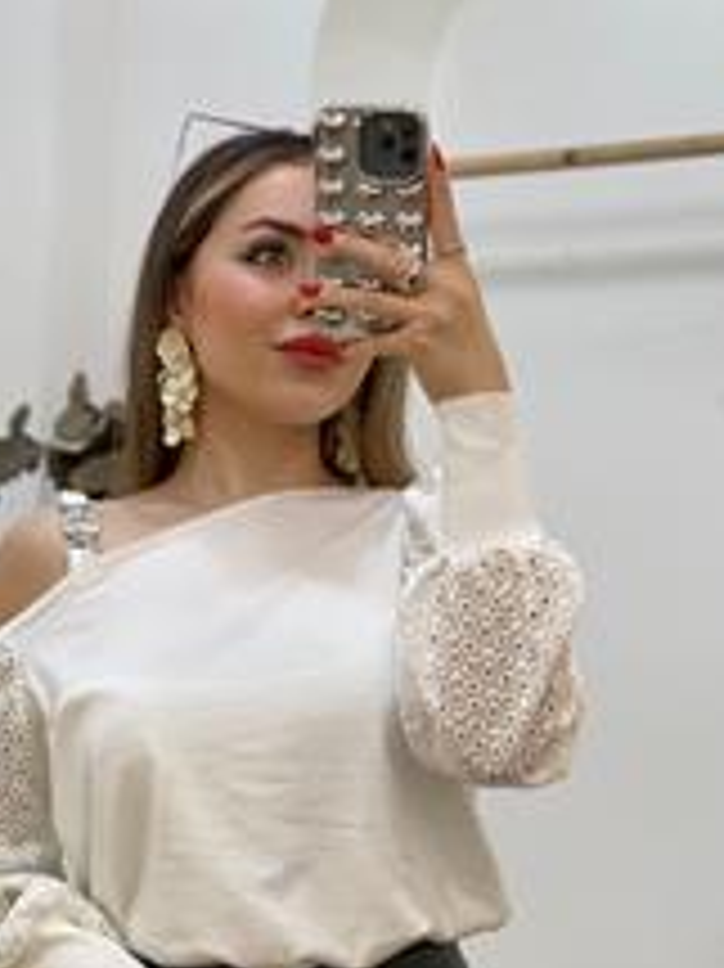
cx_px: 189
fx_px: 2791
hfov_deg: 14.7
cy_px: 777
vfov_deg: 19.4
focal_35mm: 100
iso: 64
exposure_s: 1/100
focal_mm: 6
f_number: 2
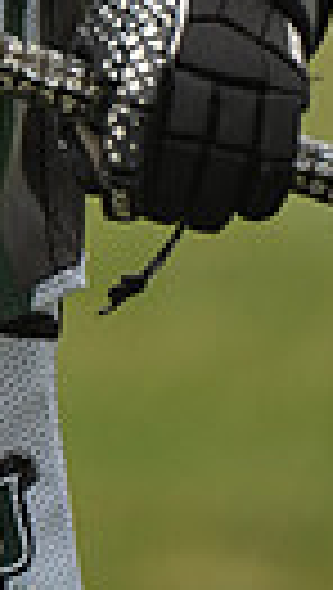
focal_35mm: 1856
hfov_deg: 0.7
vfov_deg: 1.2
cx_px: -356
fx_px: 29041
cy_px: -468
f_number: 4
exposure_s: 1/3200
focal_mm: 400
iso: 800
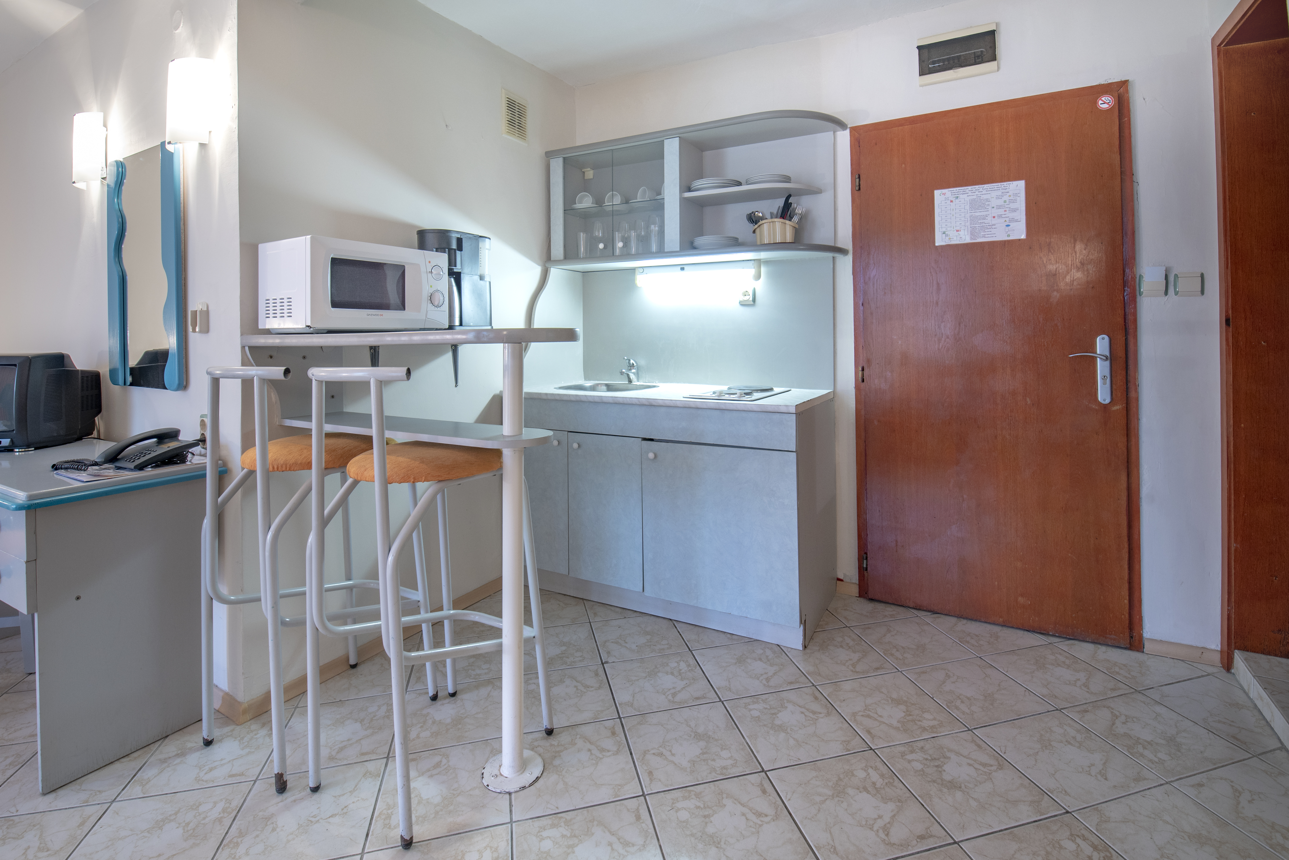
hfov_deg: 100.4
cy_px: 430
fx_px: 537
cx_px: 644
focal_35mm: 15
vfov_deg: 77.4
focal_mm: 15
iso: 320
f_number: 8
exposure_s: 1/2.5
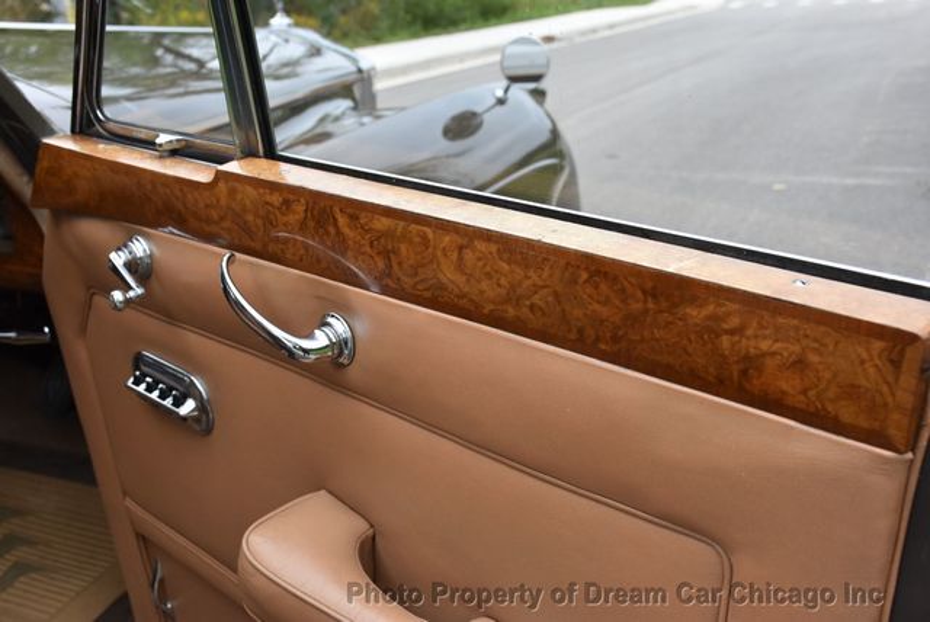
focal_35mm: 40
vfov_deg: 33.1
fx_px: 1047
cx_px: 465
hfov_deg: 47.9
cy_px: 311
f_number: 8
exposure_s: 1/500
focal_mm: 27
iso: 800
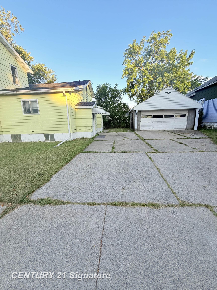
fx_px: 117
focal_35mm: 14
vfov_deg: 102.1
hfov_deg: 85.7
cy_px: 145
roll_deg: +1.1
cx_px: 108
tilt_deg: -12.0
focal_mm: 2.22
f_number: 2.2
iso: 50
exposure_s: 1/315
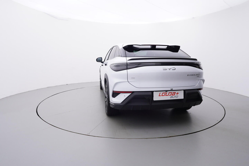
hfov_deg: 77.3
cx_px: 124
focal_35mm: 22
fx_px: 156
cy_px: 83
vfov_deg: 56.2
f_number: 5
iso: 200
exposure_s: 1/80
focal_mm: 15
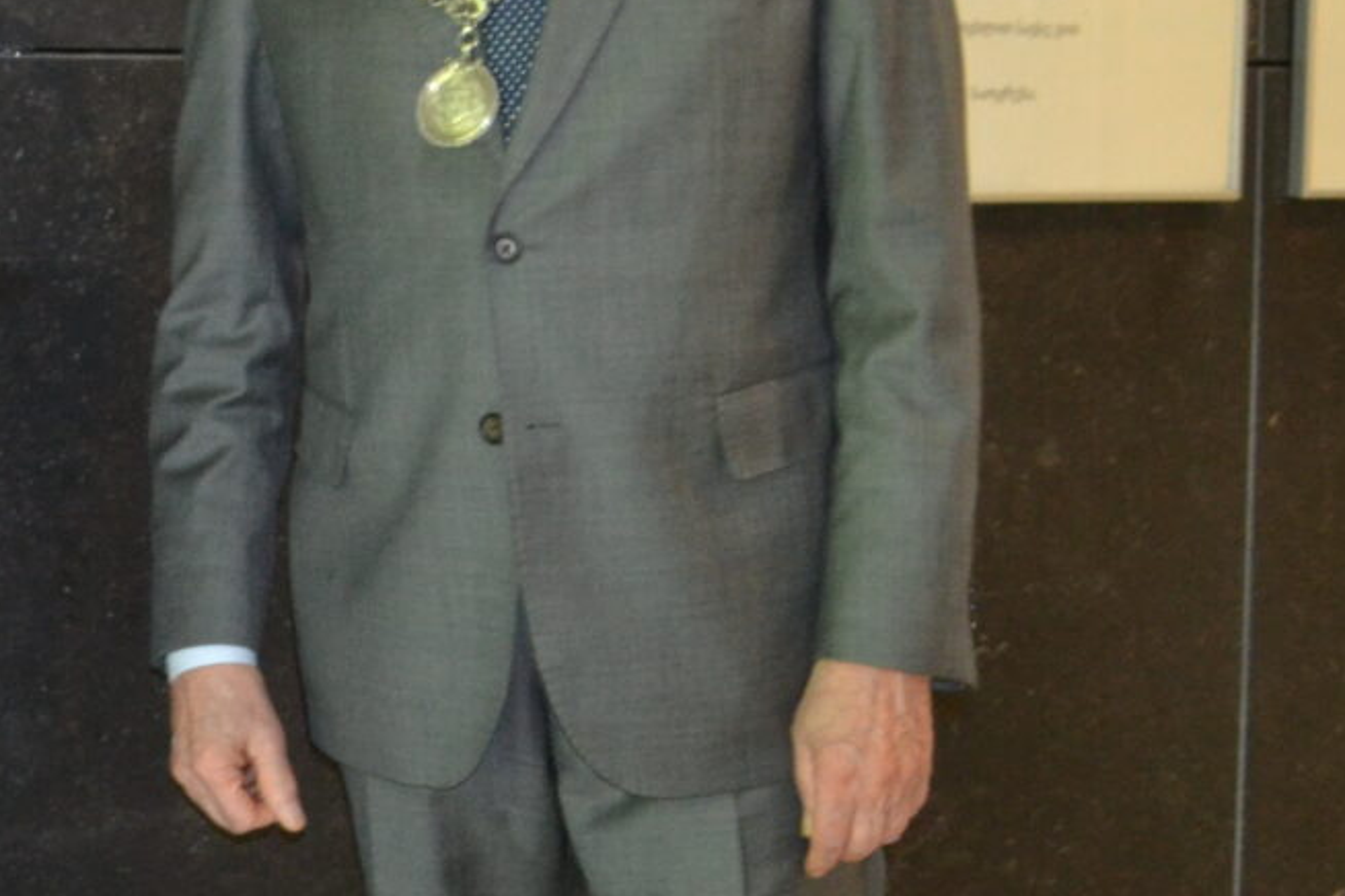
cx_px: -214
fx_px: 3512
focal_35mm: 94
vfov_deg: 14.2
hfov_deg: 20.5
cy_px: -85
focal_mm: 20
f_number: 3.8
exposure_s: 1/60
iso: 1250
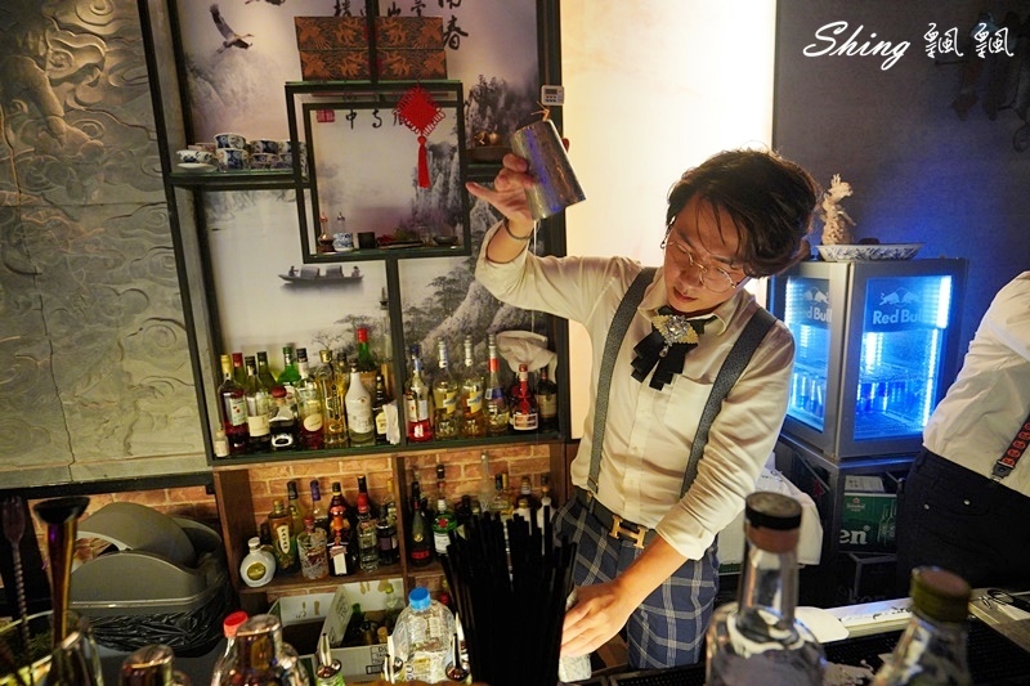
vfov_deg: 73.7
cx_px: 515
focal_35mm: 16
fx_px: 458
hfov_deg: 96.7
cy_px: 343
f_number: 4
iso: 2000
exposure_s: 1/40
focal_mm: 16
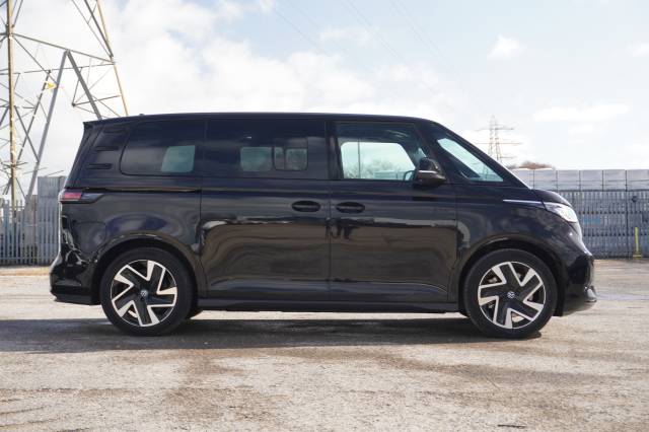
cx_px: 324
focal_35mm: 56
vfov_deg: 24.4
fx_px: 1000
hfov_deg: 36.0
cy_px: 216
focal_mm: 37
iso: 100
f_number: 6.3
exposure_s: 1/80
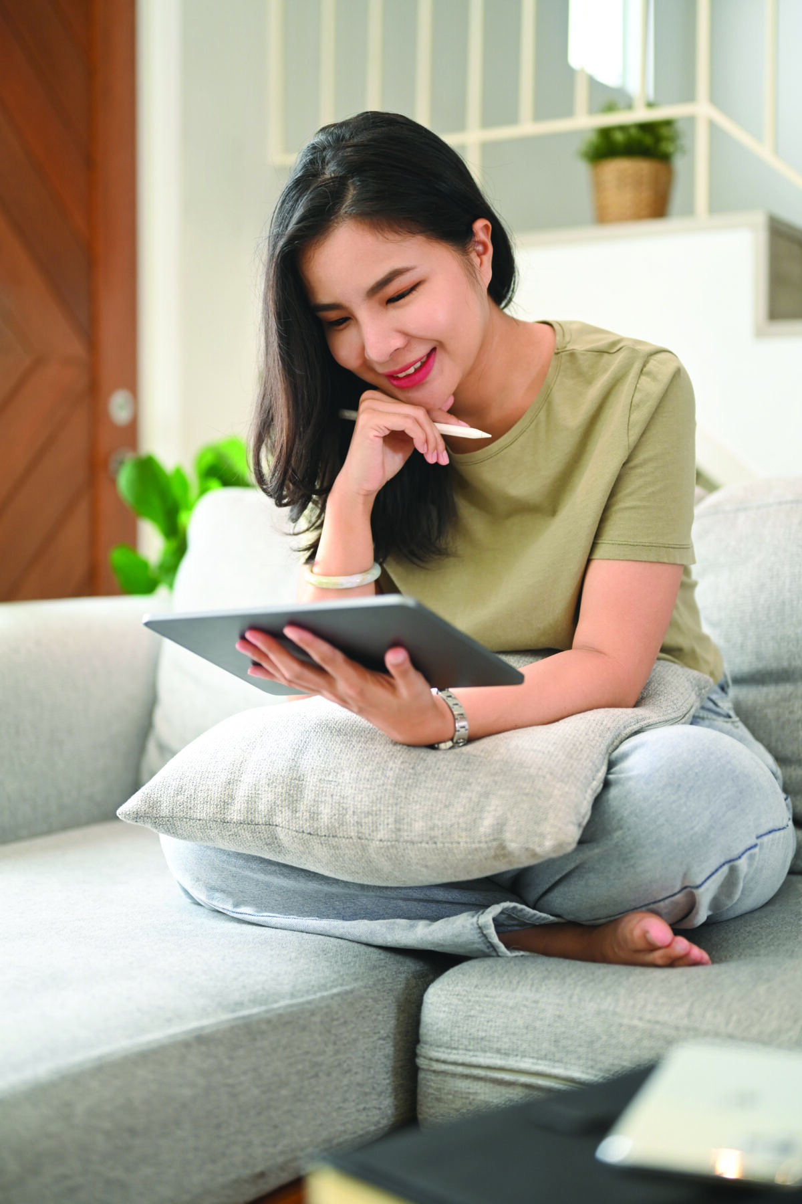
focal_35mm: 50
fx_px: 1671
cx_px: 401
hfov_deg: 27.0
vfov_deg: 39.6
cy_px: 602
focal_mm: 50
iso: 400
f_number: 2
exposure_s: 1/200
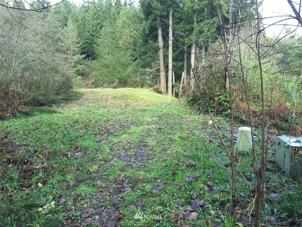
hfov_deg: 61.7
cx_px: 151
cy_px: 114
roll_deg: +0.4
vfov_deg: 48.2
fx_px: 253
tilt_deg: -7.9
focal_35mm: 29
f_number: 2.2
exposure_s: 1/120
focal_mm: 4.15
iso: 40
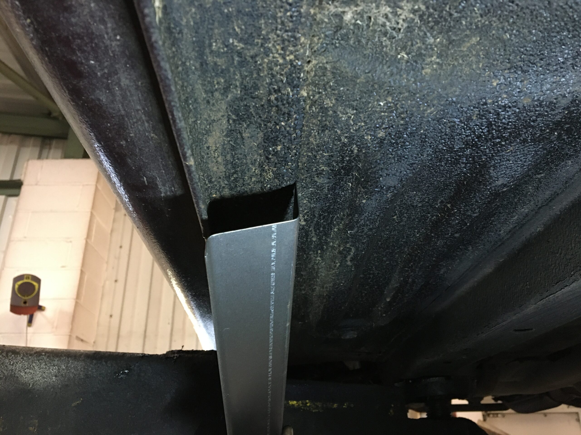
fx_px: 487
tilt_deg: +26.3
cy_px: 218
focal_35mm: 29
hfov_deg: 61.7
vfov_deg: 48.2
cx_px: 290
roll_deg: +1.0
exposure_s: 1/20
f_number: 2.2
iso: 200
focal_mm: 4.15
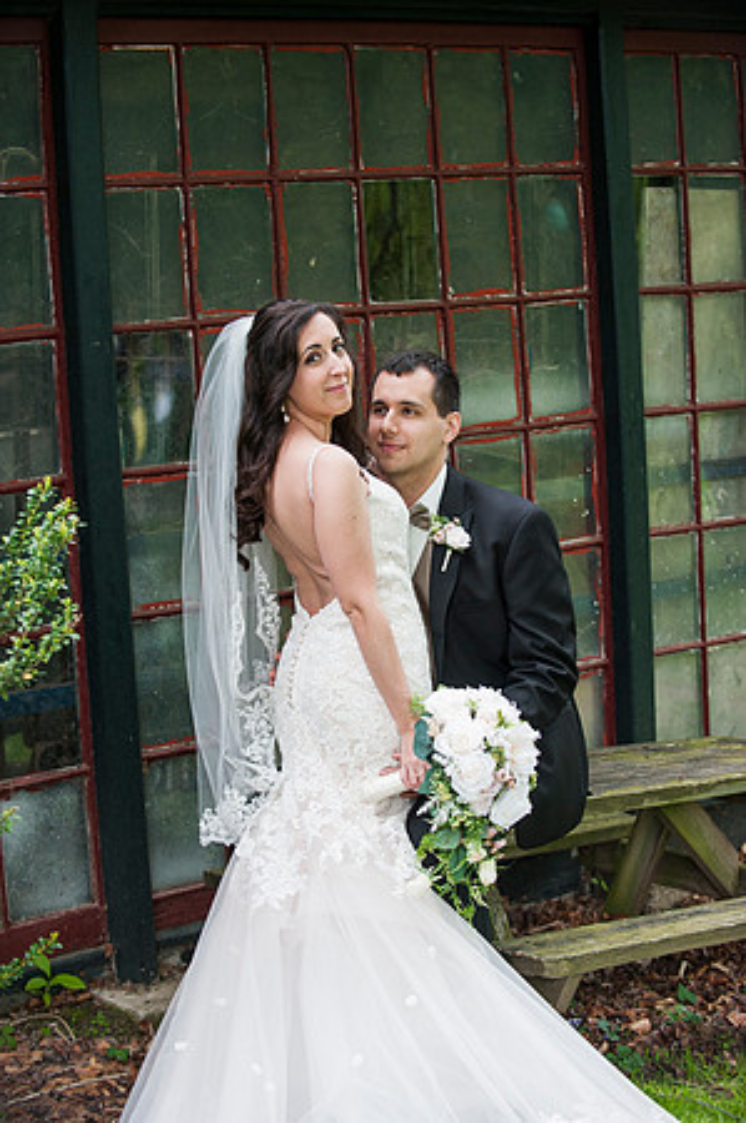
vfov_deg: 28.9
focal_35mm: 70
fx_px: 2181
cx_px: 373
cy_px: 562
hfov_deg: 19.4
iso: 800
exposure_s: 1/1600
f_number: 3.5
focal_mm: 70
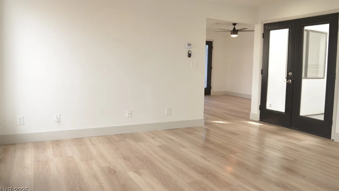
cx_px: 172
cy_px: 81
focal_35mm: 29
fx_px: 261
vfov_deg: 40.1
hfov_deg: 66.1
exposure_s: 1/60
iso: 200
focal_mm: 18
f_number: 3.5
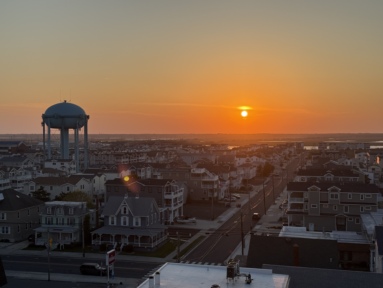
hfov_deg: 39.7
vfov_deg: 30.3
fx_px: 531
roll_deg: +0.0
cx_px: 192
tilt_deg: -1.8
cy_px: 144
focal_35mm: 48
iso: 64
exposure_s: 1/3096
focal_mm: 6.76
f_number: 1.78
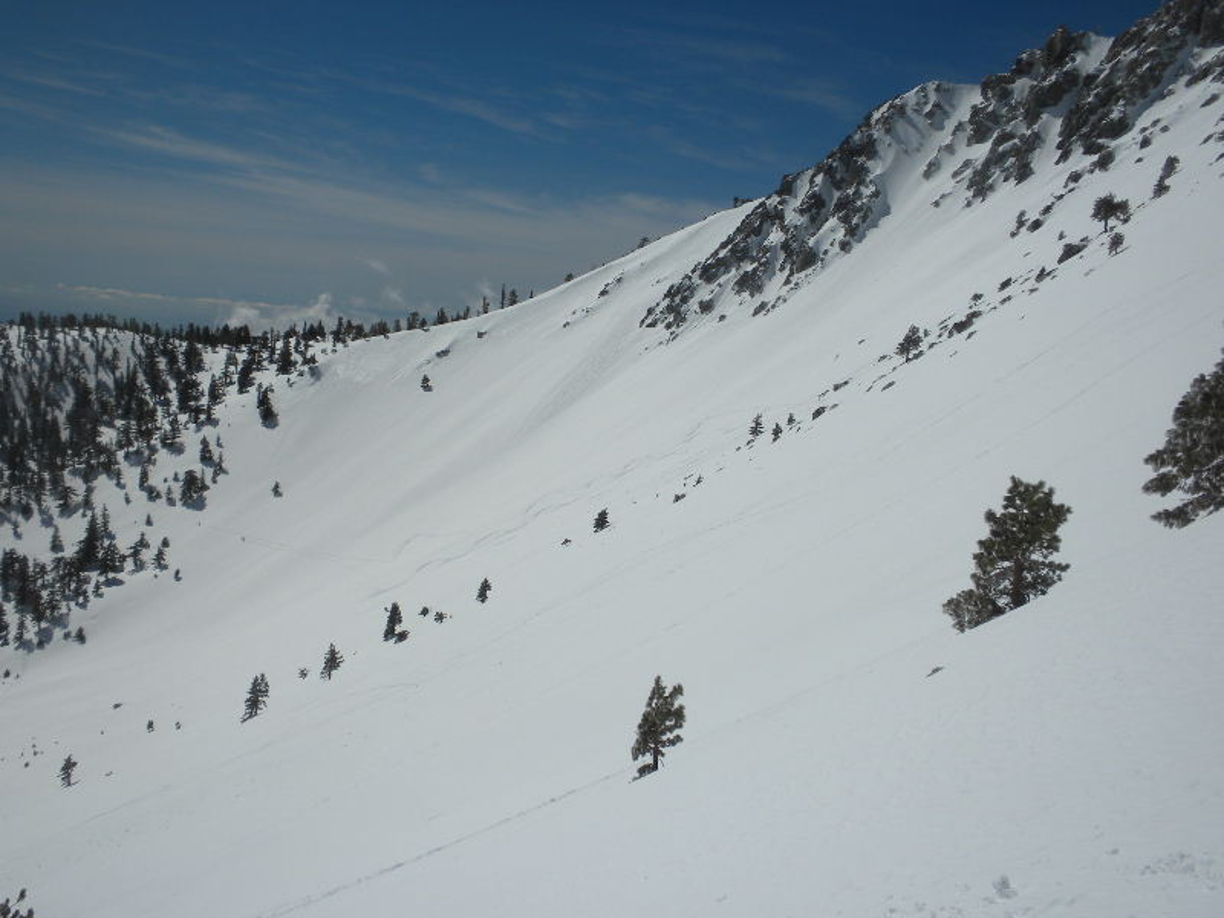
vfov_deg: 38.7
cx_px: 612
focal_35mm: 37
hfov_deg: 50.1
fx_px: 1308
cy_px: 459
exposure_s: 1/644
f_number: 10
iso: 64
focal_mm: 6.6
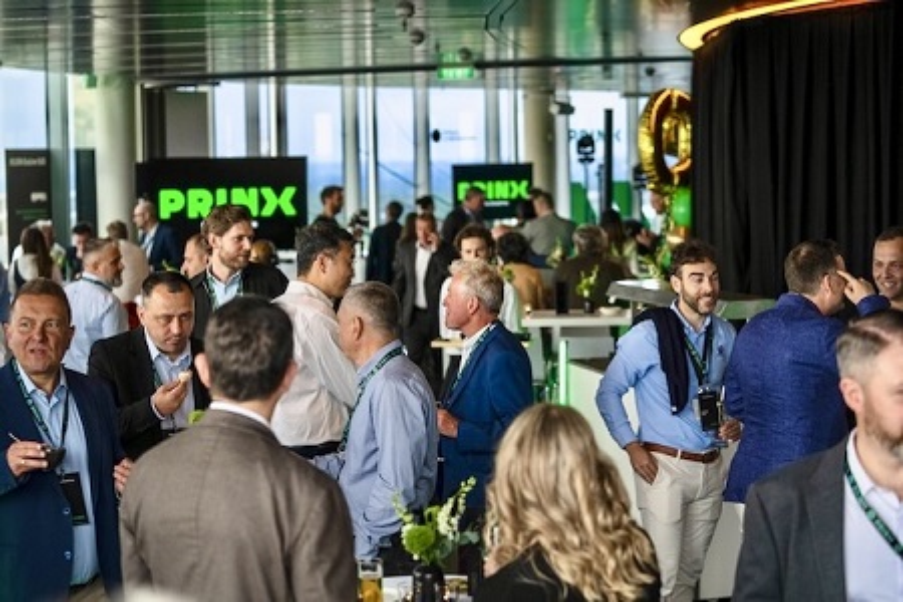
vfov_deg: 19.5
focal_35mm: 70
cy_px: 301
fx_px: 1756
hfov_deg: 28.8
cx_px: 452
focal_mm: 70
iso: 1250
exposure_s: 1/800
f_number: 3.2
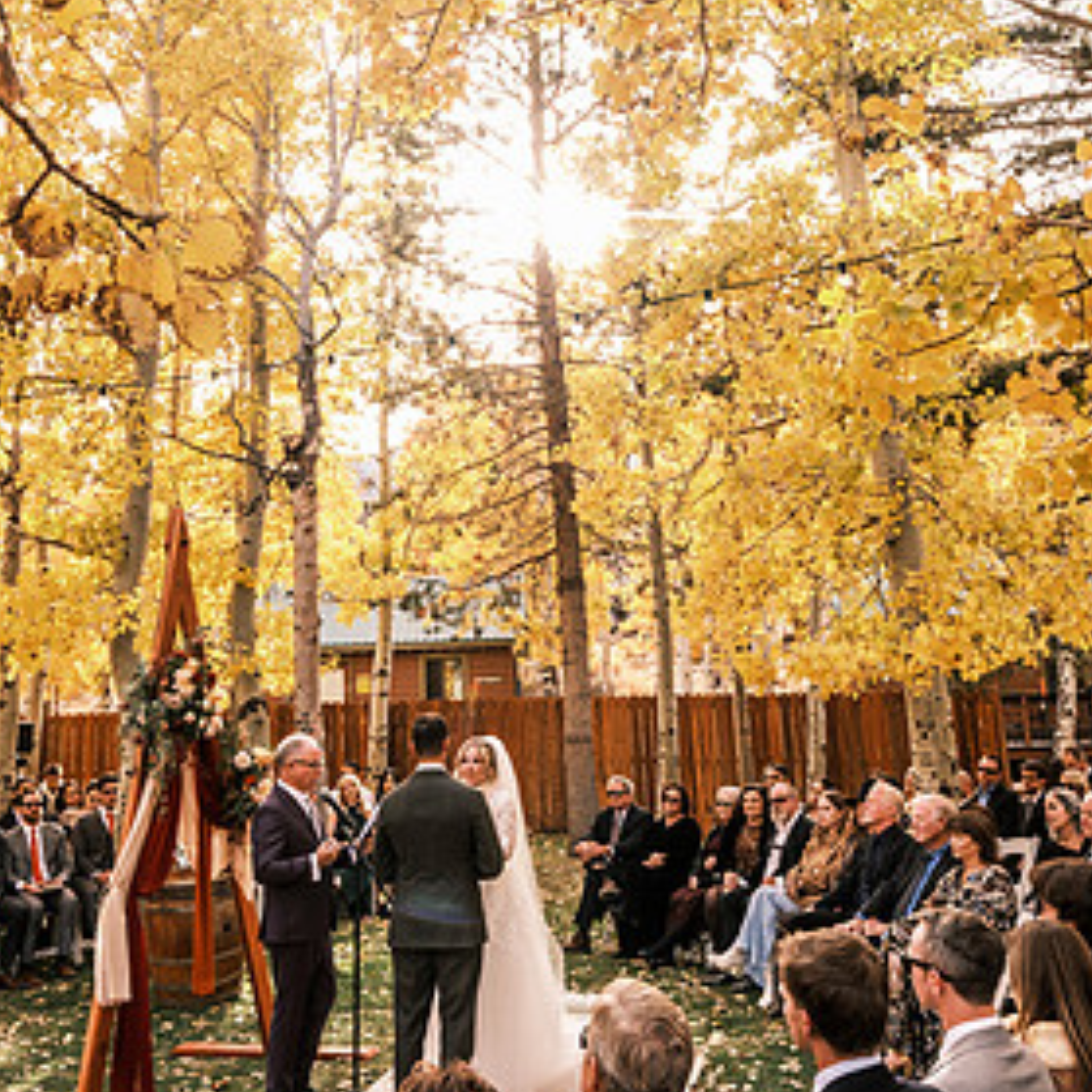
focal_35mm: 37
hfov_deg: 44.9
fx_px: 1321
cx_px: 536
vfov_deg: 44.5
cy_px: 403
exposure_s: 1/30
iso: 250
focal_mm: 18
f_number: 9
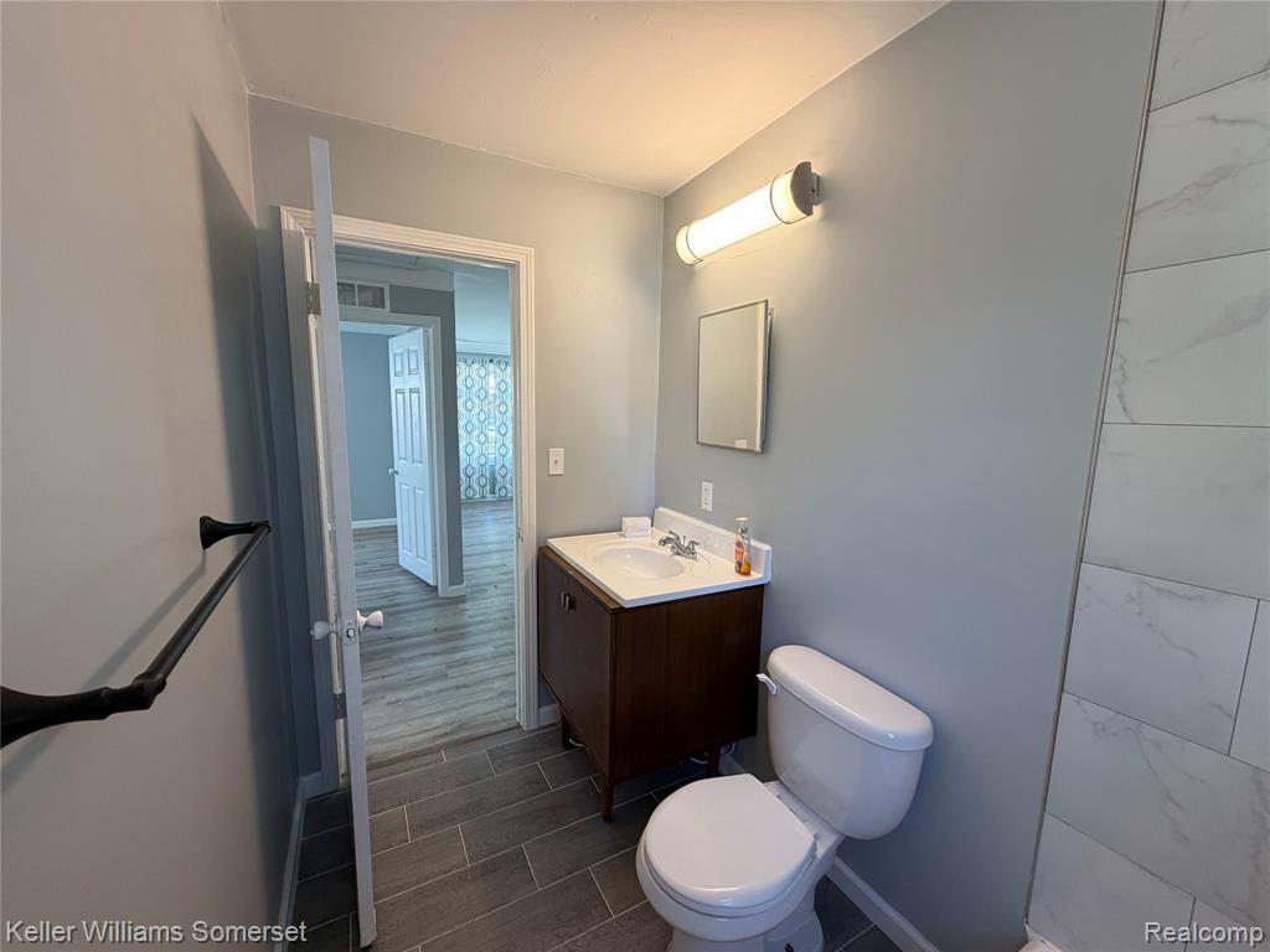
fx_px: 514
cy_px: 476
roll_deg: -0.9
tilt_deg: -7.1
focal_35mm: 14
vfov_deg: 85.7
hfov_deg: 102.1
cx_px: 635
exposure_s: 1/120
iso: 125
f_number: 2.2
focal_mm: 2.22
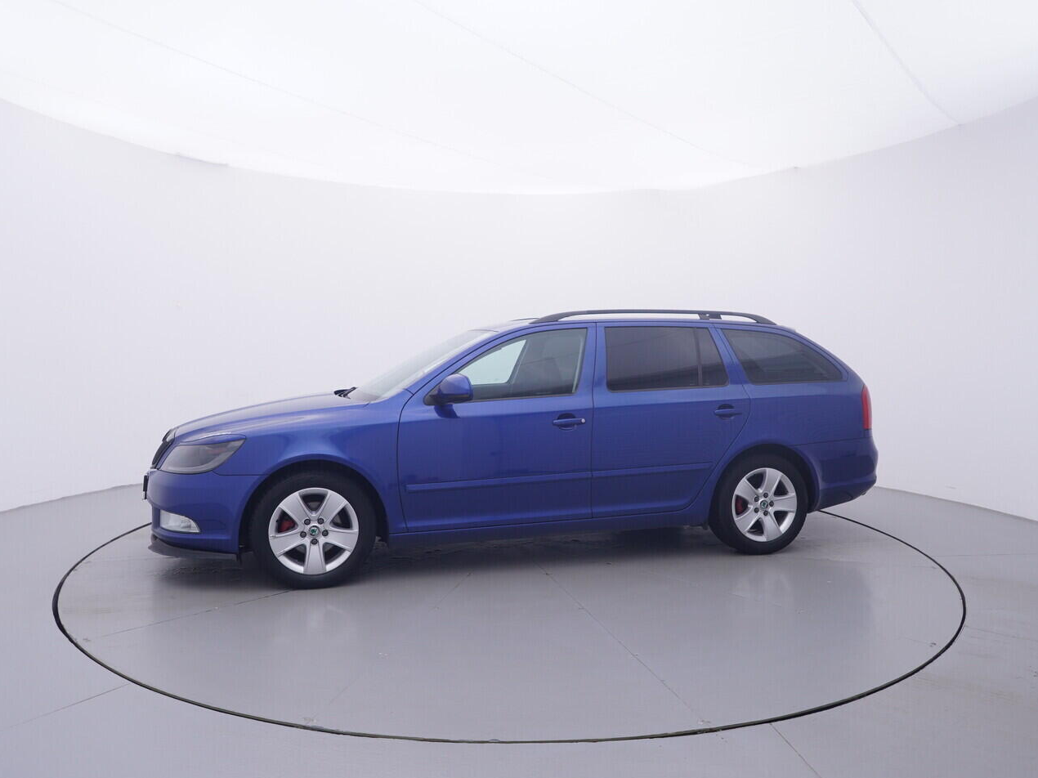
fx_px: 736
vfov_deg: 55.7
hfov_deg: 70.4
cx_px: 507
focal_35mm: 25
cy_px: 392
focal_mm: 15
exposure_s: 1/80
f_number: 5
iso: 200
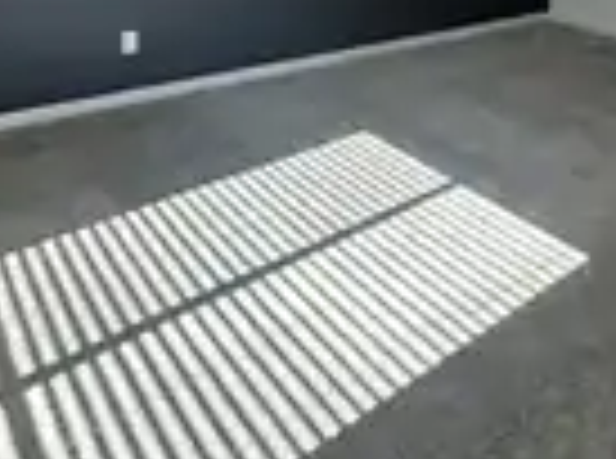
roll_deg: -1.4
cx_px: 409
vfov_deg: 29.6
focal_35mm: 41
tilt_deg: -3.5
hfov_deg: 45.2
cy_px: -104
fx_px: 728
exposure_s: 1/120
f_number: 2.2
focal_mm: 2.22
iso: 64
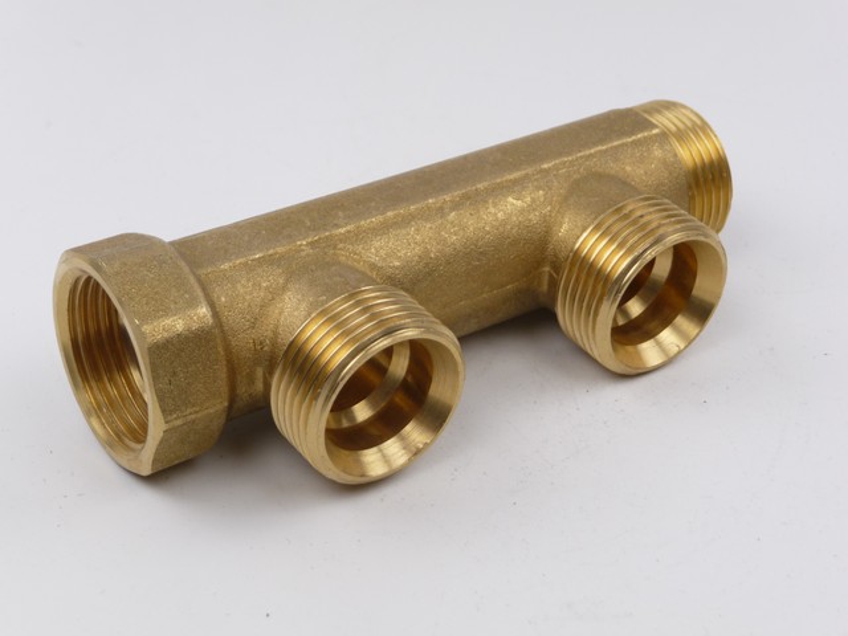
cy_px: 318
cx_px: 424
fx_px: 1641
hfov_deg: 29.0
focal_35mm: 67
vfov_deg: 21.9
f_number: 4.5
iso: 100
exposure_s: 1/500
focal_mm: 11.3
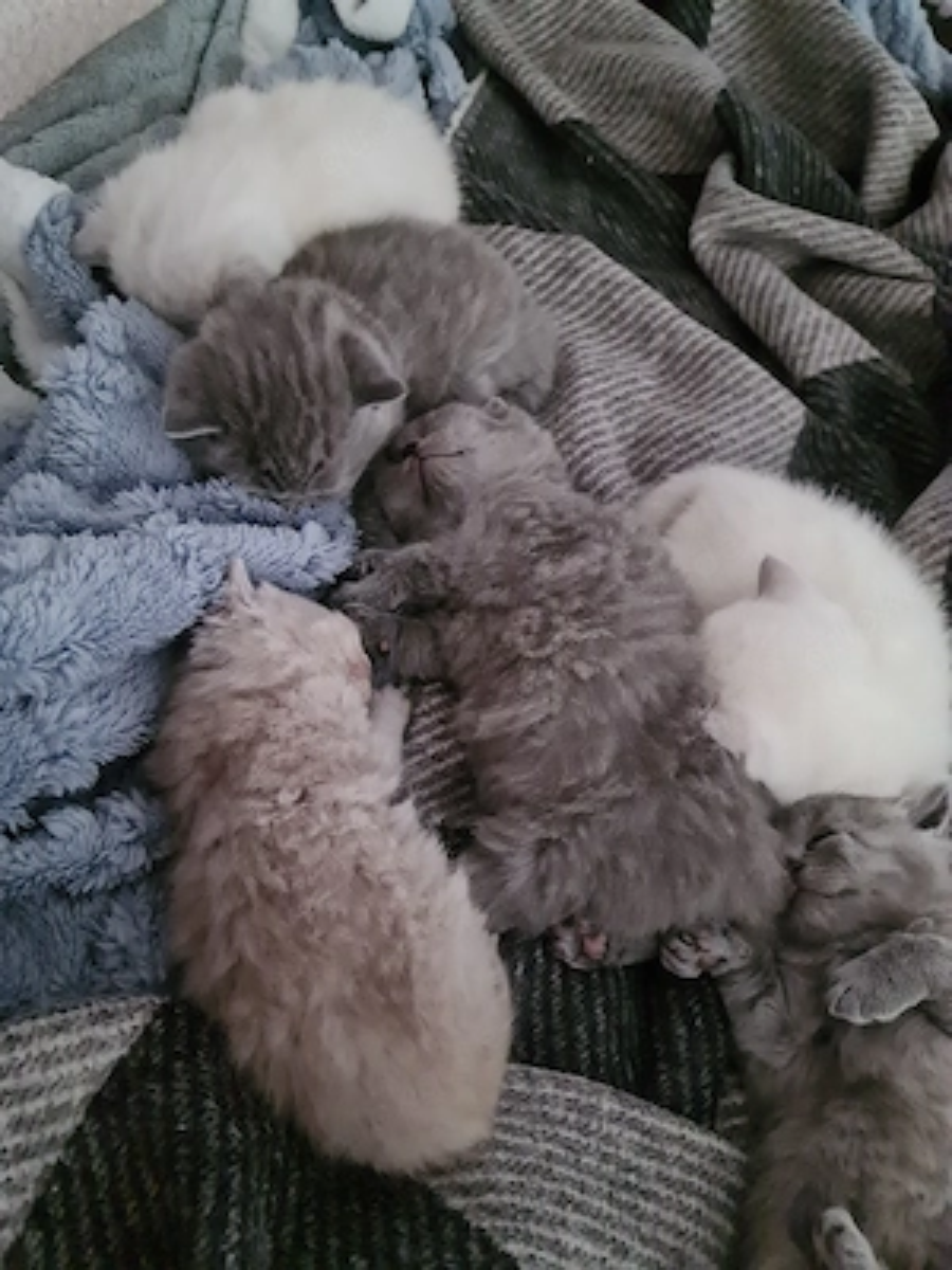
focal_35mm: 27
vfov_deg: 65.3
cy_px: 635
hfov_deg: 51.4
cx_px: 476
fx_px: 990
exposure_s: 1/17
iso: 1250
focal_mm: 5.9
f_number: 2
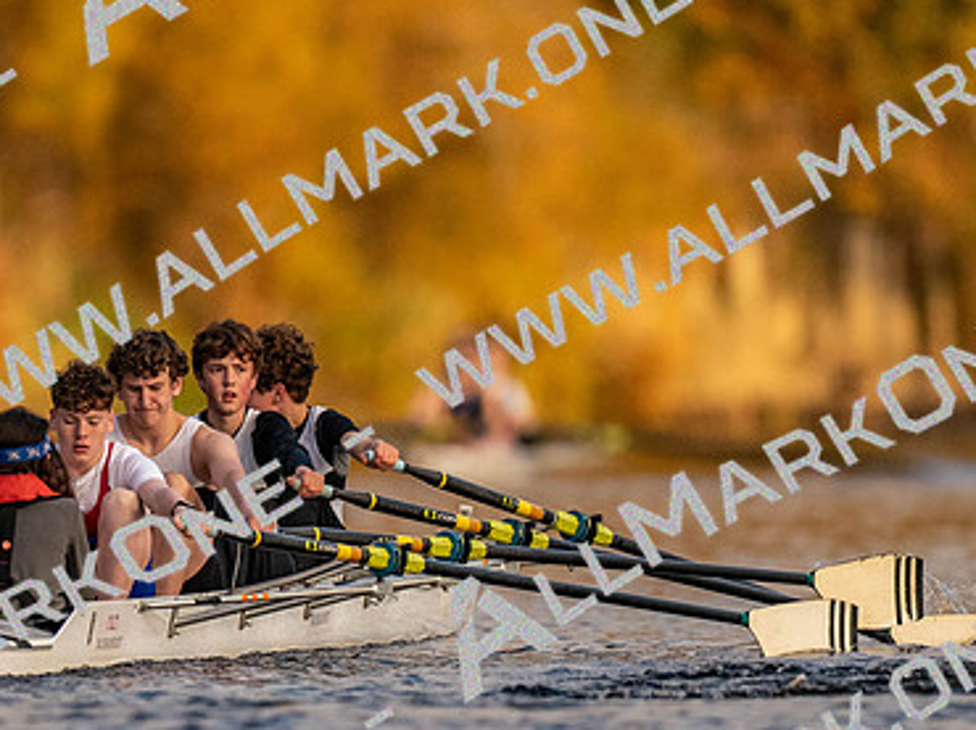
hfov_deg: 1.5
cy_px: 452
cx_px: 224
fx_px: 38264
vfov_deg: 1.1
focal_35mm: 1358
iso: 2000
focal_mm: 600
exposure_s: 1/2500
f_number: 4
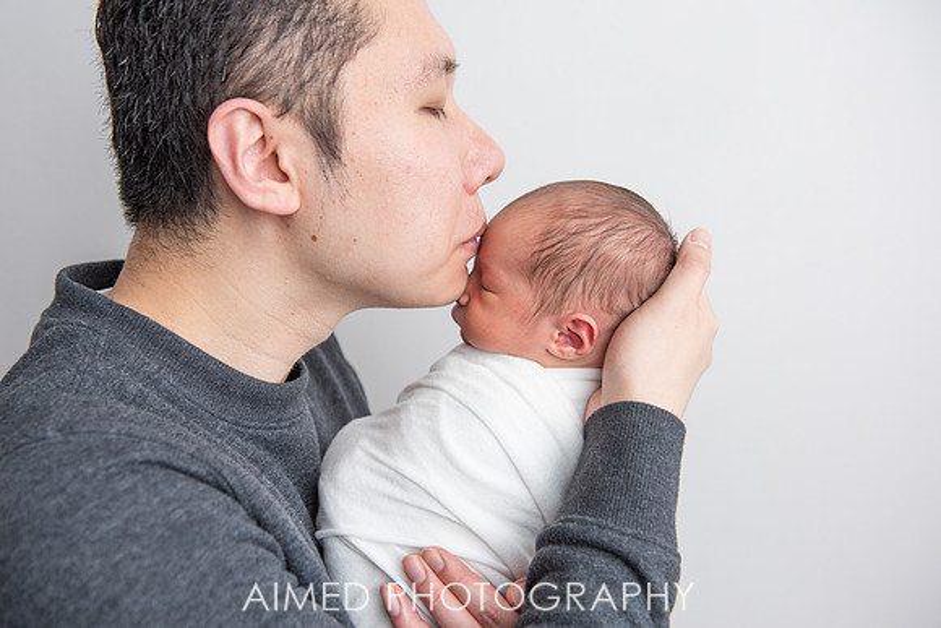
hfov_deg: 45.2
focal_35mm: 43
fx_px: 1130
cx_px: 433
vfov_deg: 31.1
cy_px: 320
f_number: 3.5
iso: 320
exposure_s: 1/200
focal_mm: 40
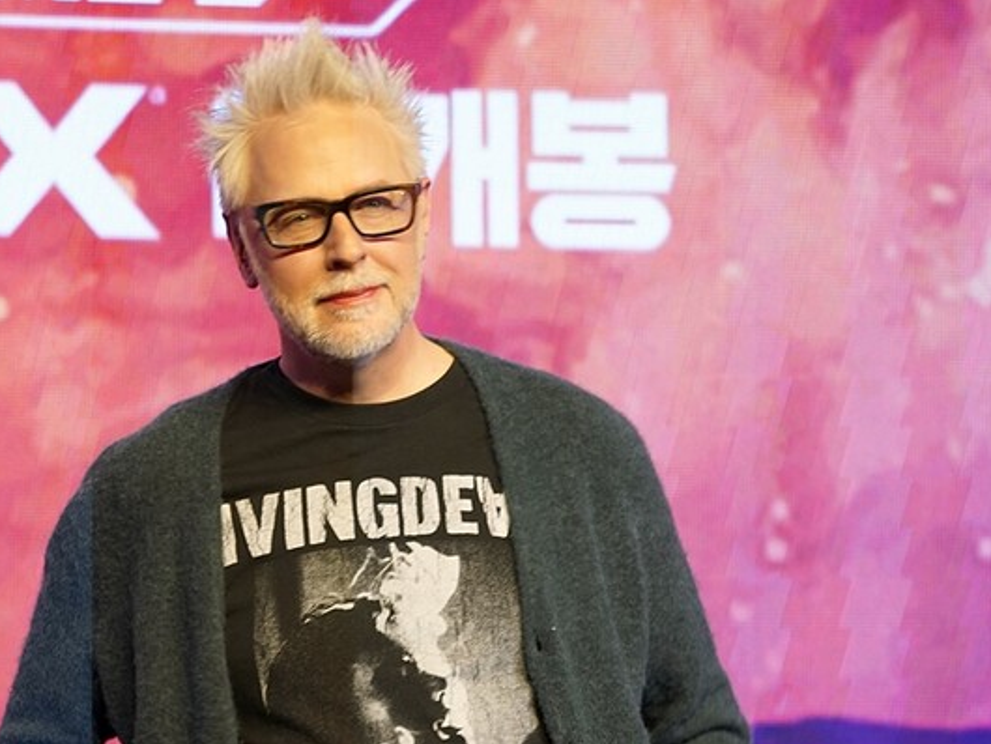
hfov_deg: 10.6
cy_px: 372
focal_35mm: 186
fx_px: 5327
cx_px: 434
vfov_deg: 8.0
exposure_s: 1/60
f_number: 5
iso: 640
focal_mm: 114
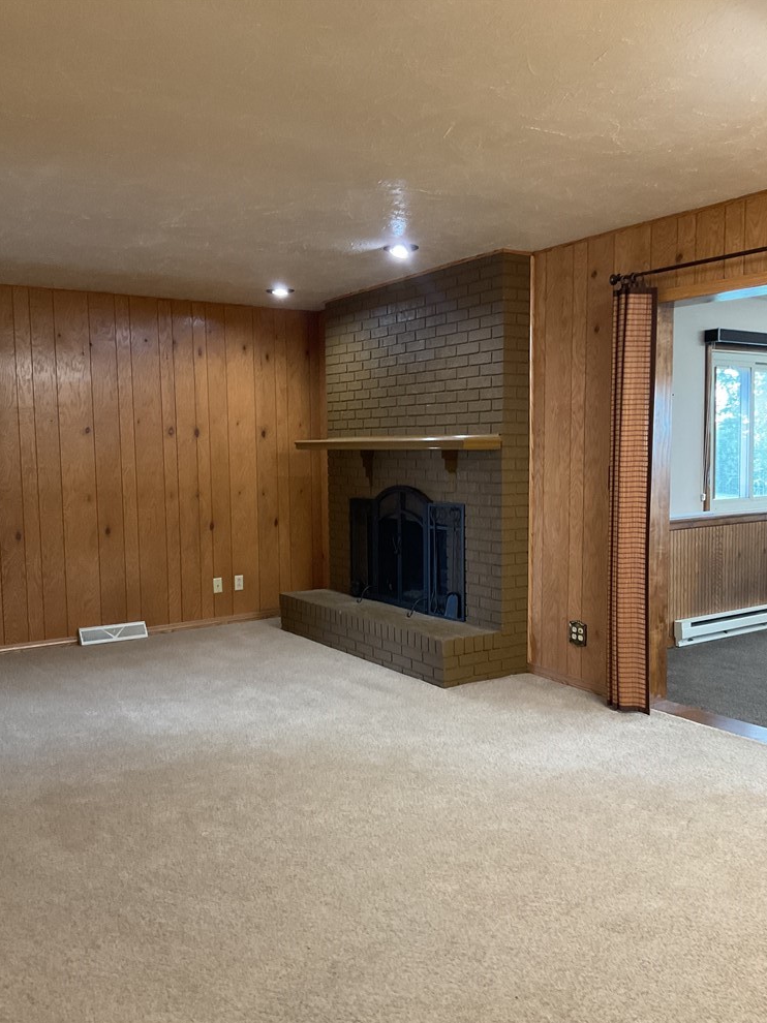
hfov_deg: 46.8
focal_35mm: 30
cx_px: 377
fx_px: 887
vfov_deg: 60.0
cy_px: 525
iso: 250
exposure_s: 1/60
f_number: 1.8
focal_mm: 3
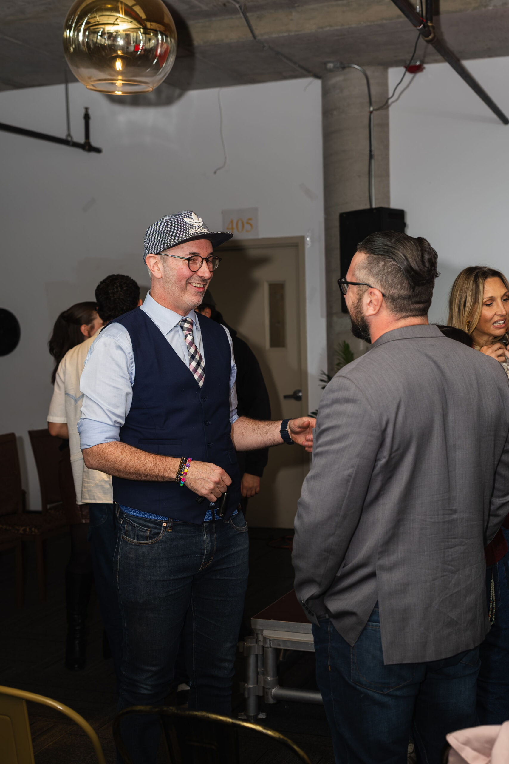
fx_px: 1081
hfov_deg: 26.5
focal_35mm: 51
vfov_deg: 38.9
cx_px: 254
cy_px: 382
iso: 200
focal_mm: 34
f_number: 2.8
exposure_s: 1/250
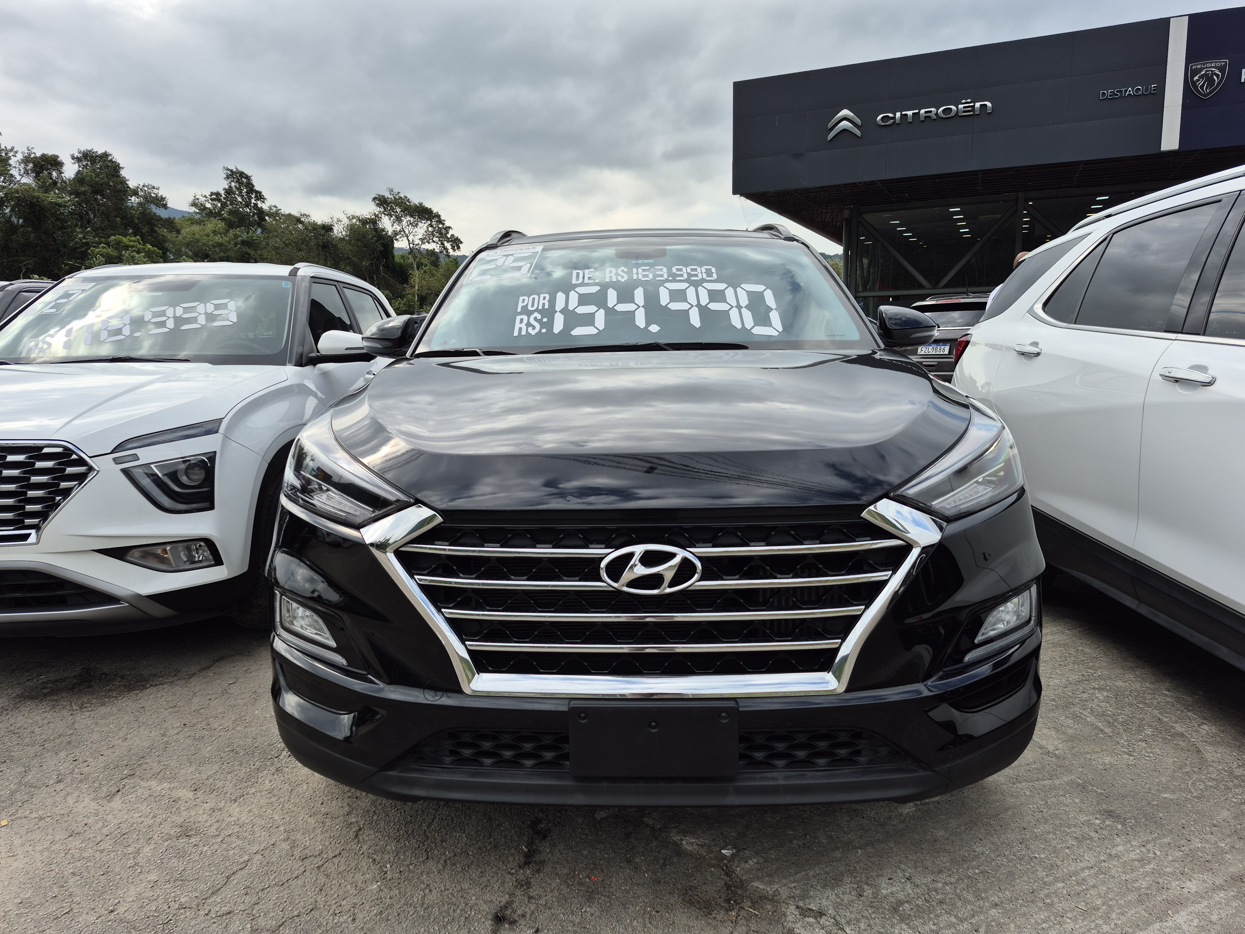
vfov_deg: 58.9
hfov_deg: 73.9
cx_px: 622
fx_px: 827
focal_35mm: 23
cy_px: 467
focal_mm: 5.4
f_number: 1.8
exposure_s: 1/1292
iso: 25
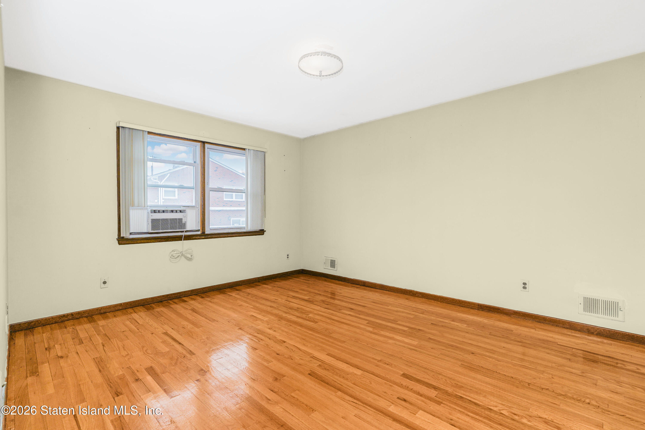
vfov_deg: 72.1
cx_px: 322
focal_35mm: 16
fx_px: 296
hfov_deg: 95.0
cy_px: 215
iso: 50
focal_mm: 16.5
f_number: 4.5
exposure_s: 1/40
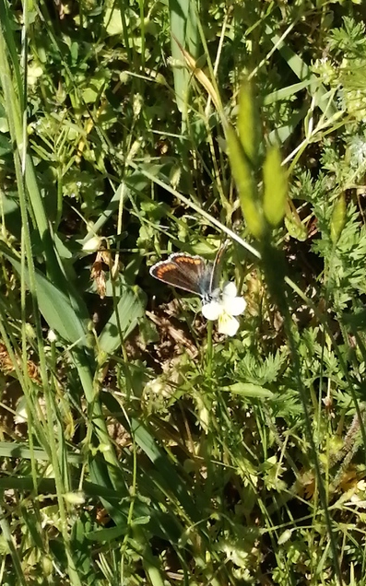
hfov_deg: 11.8
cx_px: 215
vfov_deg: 18.8
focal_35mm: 111
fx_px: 1773
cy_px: 294
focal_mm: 3.46
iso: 50
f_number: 1.8
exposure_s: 1/1321
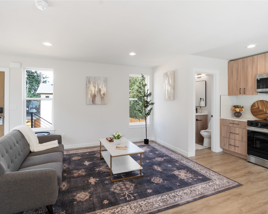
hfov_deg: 89.5
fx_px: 135
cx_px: 125
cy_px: 107
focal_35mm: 17
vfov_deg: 77.0
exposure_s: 1/6
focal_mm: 10
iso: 160
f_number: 13
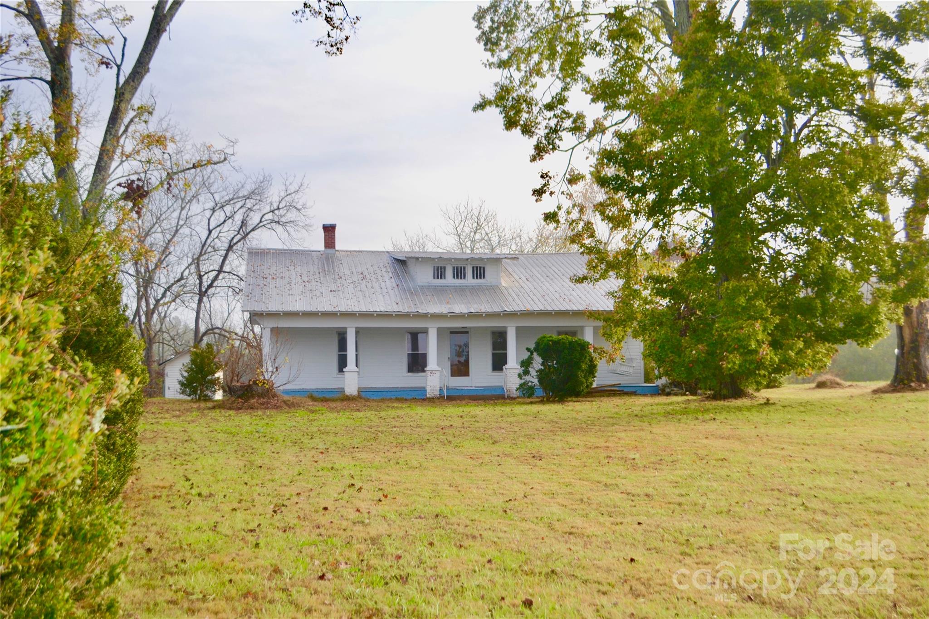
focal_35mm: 39
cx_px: 464
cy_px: 310
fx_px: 1006
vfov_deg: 34.2
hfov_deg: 49.6
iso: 100
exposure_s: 1/200
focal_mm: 26
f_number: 5
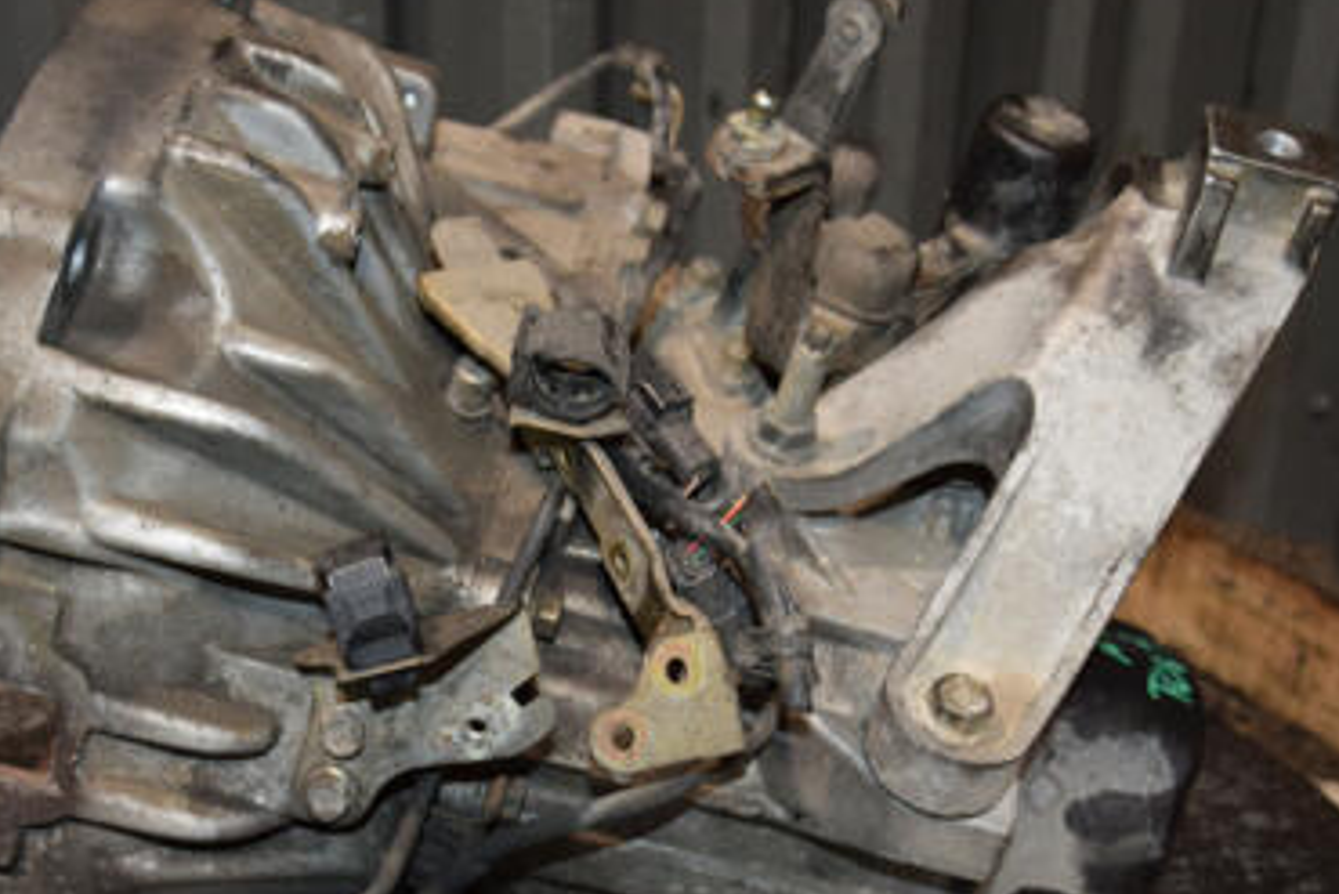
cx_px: 525
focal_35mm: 61
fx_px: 2263
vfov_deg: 22.3
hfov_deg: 32.9
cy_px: 586
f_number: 5
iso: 800
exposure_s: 1/60
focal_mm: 25
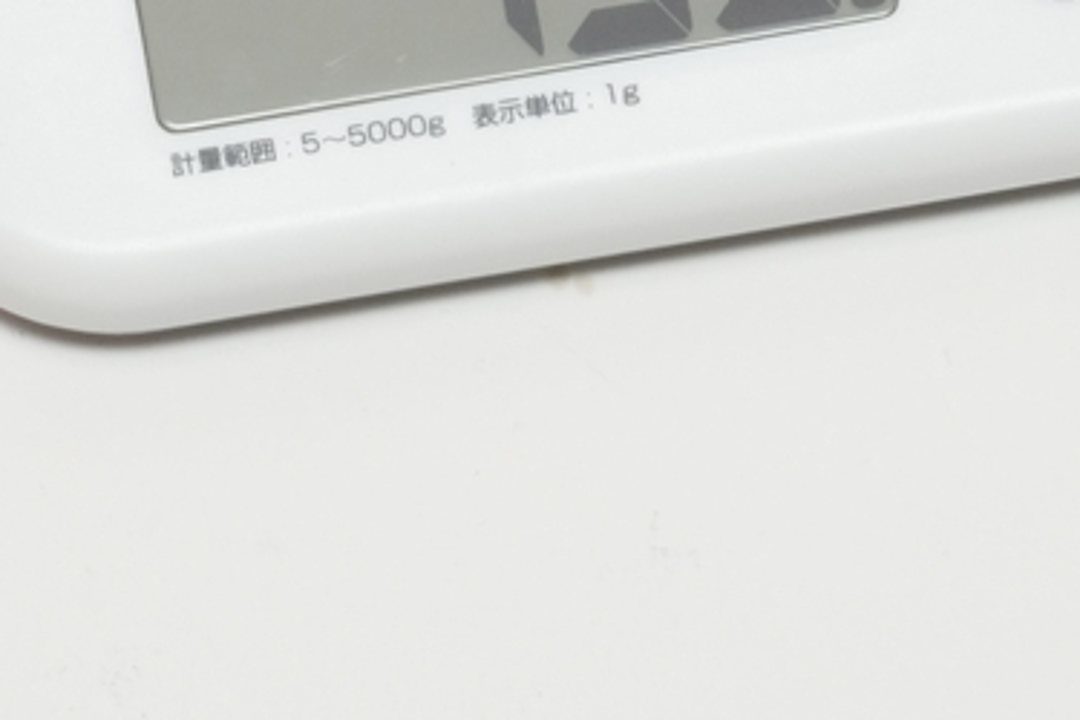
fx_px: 13619
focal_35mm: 454
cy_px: -786
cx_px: 415
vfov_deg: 3.0
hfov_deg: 4.5
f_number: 22
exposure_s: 1/60
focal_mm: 105
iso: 1600
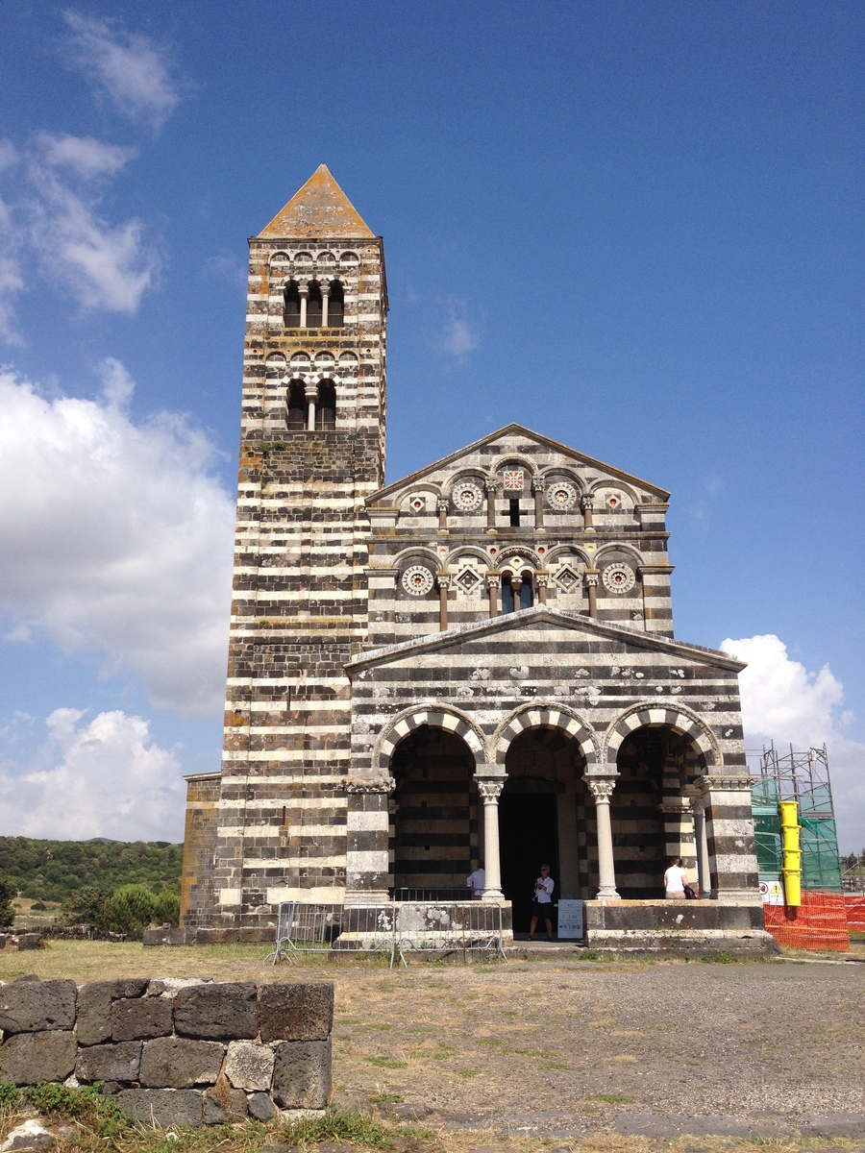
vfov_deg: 52.6
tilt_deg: +16.8
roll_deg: +1.1
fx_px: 1166
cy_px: 576
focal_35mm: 35
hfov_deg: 40.7
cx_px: 432
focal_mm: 4.28
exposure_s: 1/2304
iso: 50
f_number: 2.4
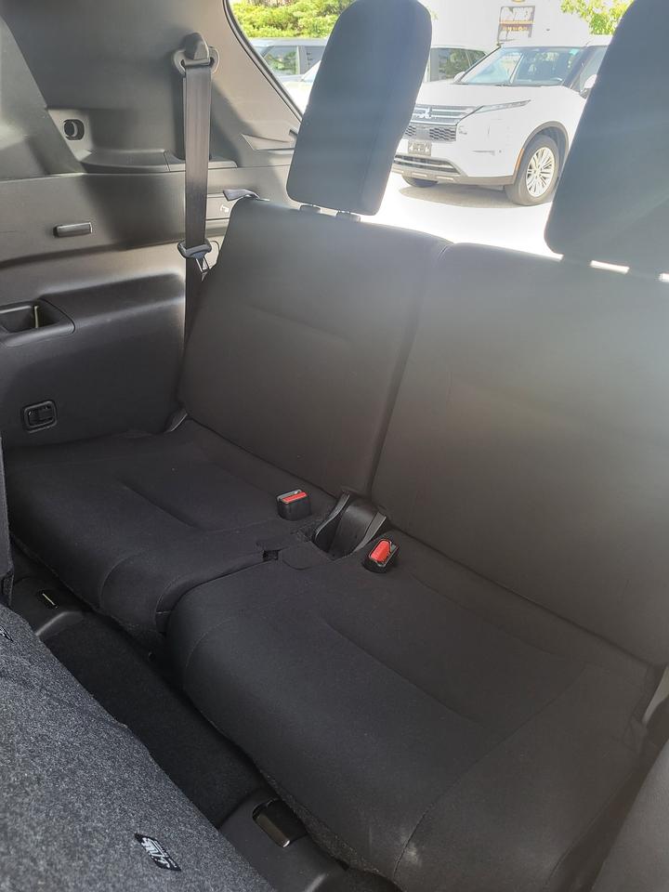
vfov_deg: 67.3
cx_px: 334
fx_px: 670
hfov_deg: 53.1
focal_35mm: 26
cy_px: 446
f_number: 1.8
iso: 160
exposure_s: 1/100
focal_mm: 5.4
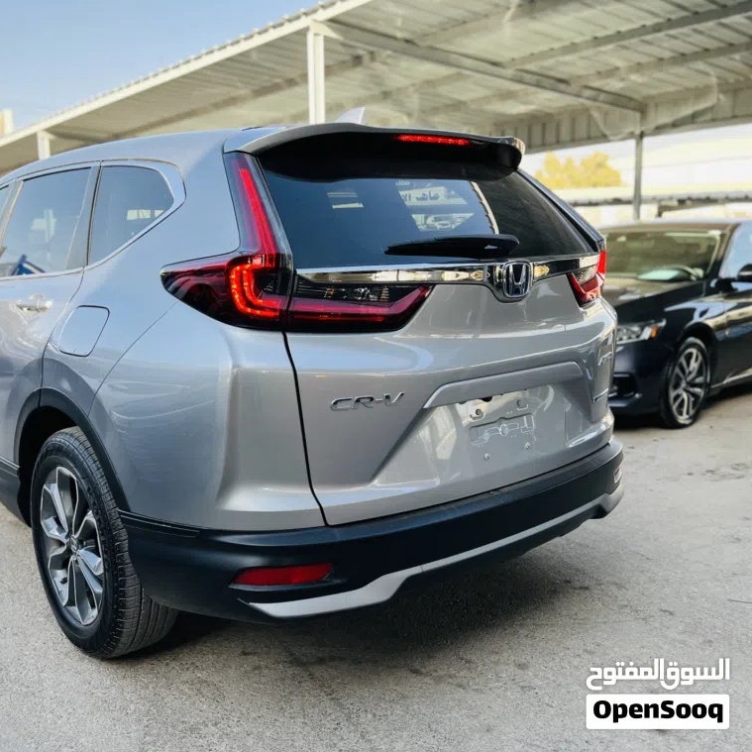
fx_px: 762
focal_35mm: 31
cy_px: 373
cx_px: 247
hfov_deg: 51.5
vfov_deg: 52.5
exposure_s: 1/728
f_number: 1.5
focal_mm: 5.7
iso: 50
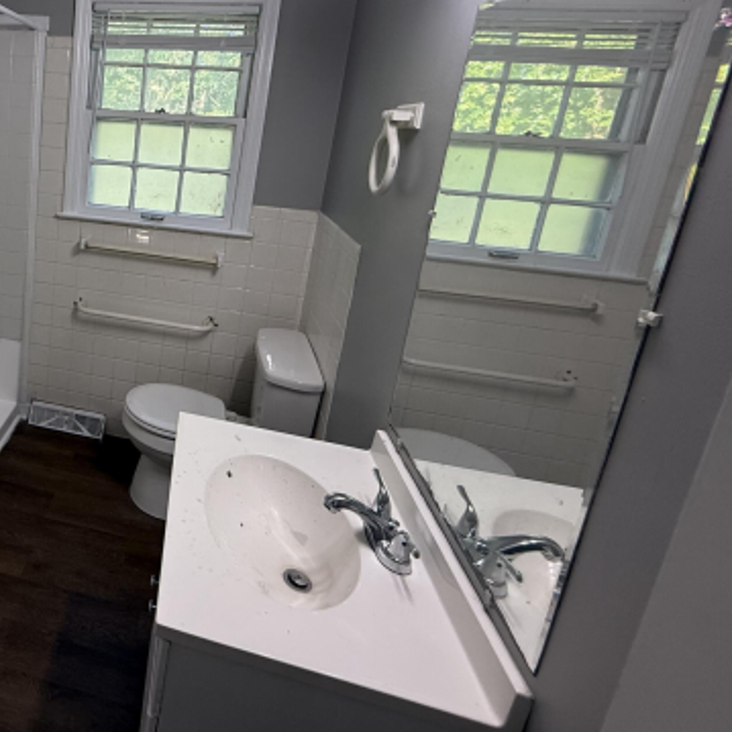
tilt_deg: -11.0
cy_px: 230
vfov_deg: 65.1
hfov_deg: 57.5
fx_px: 550
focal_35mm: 23
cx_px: 70
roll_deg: -3.9
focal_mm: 2.22
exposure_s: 1/120
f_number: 2.2
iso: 160
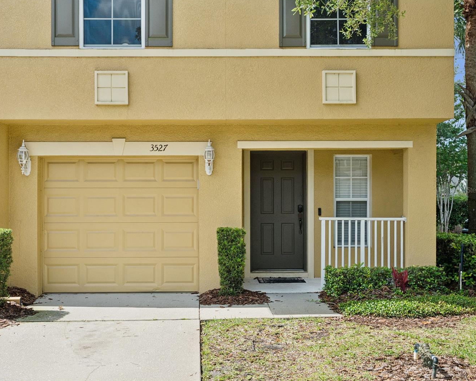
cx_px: 211
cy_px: 190
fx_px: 592
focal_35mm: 42
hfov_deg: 43.8
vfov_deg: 35.7
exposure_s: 1/640
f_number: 8
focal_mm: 25
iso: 400
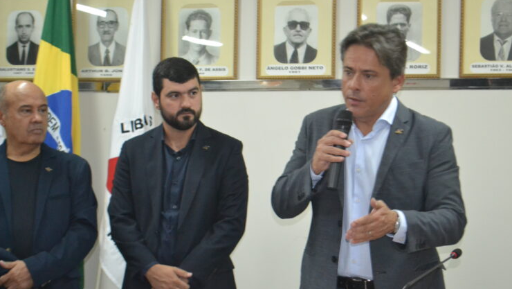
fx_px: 1189
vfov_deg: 13.8
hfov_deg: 24.3
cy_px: 143
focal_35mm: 88
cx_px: 254
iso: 3200
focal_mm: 55
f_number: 5.6
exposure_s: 1/60
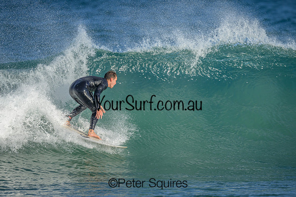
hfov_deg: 2.4
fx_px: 7100
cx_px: 148
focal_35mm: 863
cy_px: 100
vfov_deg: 1.6
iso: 400
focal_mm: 800
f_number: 6.3
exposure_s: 1/2000
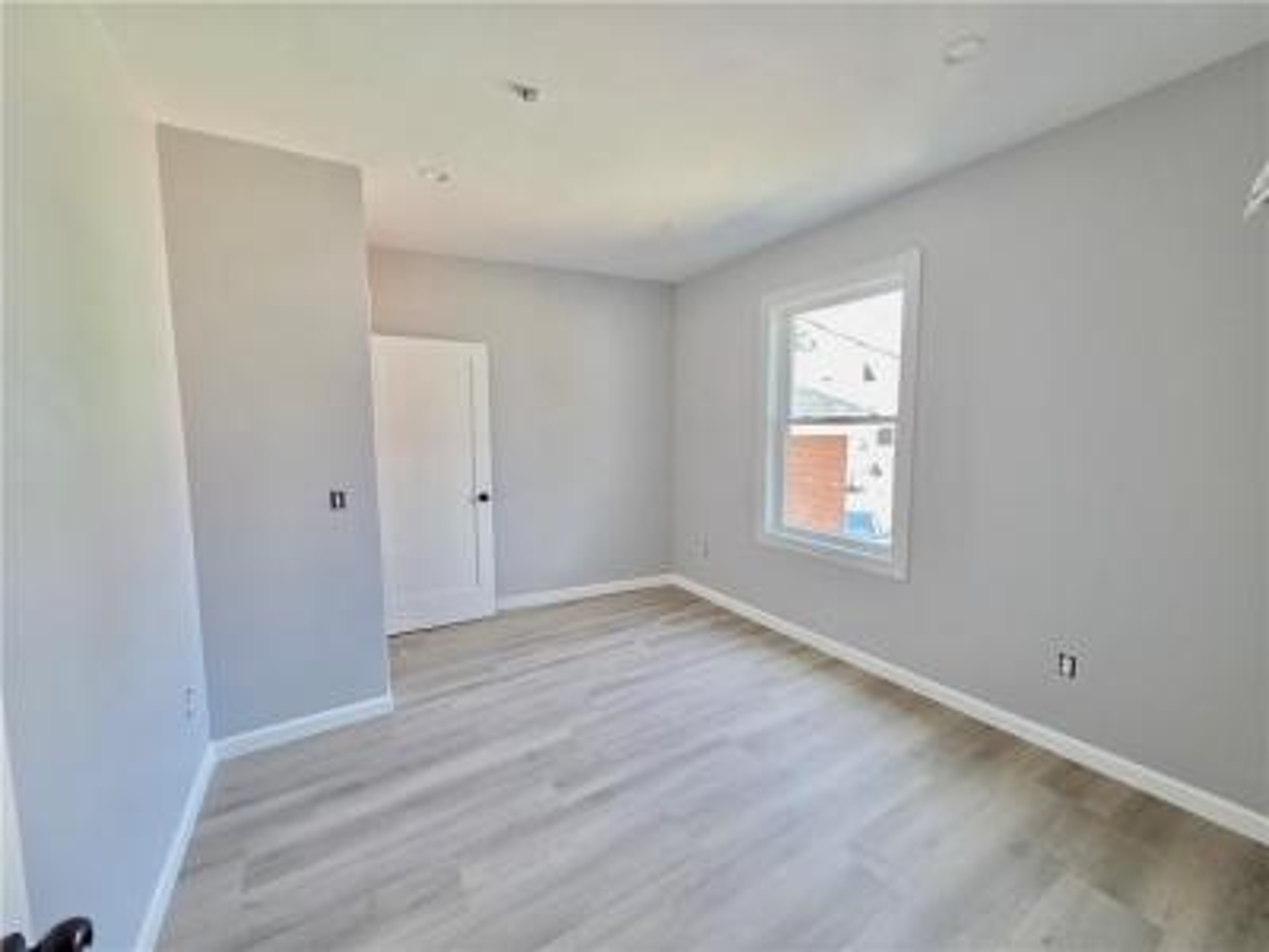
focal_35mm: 13
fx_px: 477
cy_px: 476
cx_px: 634
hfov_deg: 106.2
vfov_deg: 89.9
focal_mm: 2.2
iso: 200
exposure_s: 1/120
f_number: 1.9
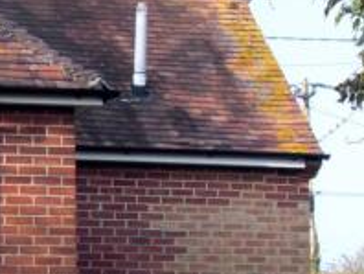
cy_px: 375
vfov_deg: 7.9
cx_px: -222
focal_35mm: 186
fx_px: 1958
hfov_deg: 10.2
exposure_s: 1/200
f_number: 2.8
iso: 50
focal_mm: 6.3
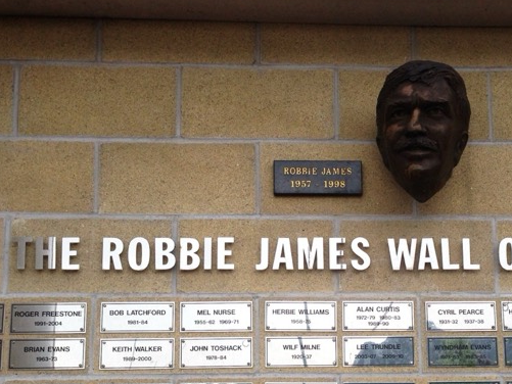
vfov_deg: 24.9
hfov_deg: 33.0
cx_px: 331
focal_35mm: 58
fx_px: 858
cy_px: 295
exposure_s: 1/616
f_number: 2.4
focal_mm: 4.12
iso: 50
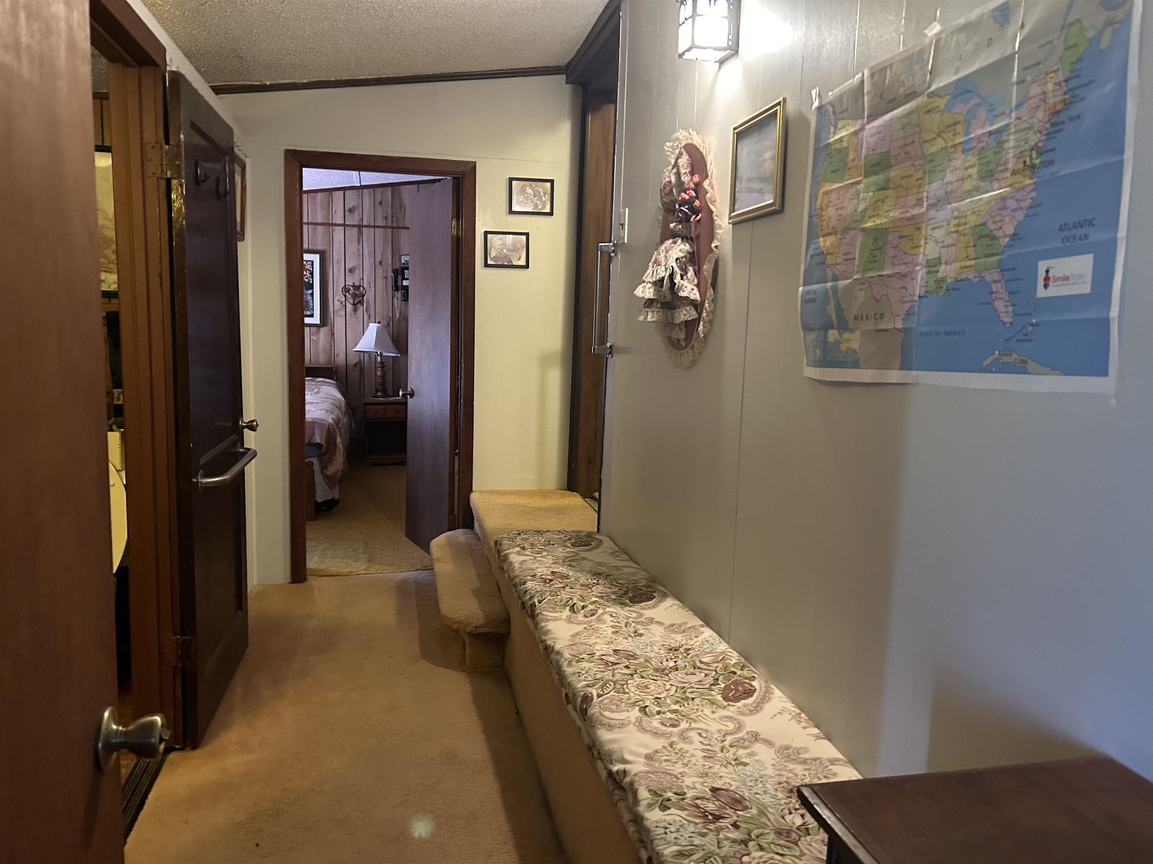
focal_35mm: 26
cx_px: 576
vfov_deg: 53.1
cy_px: 432
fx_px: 866
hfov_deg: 67.3
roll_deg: -1.2
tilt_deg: -7.1
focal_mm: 5.7
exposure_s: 1/30
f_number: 1.5
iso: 500
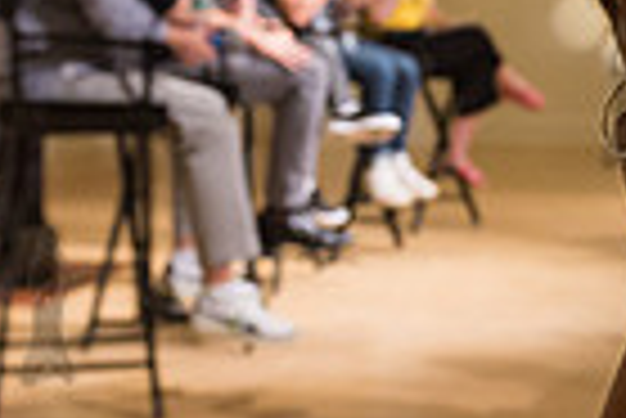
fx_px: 1741
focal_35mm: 100
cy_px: 88
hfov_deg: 19.8
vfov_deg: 13.7
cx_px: 626
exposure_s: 1/320
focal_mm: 24
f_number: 3.5
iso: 3200
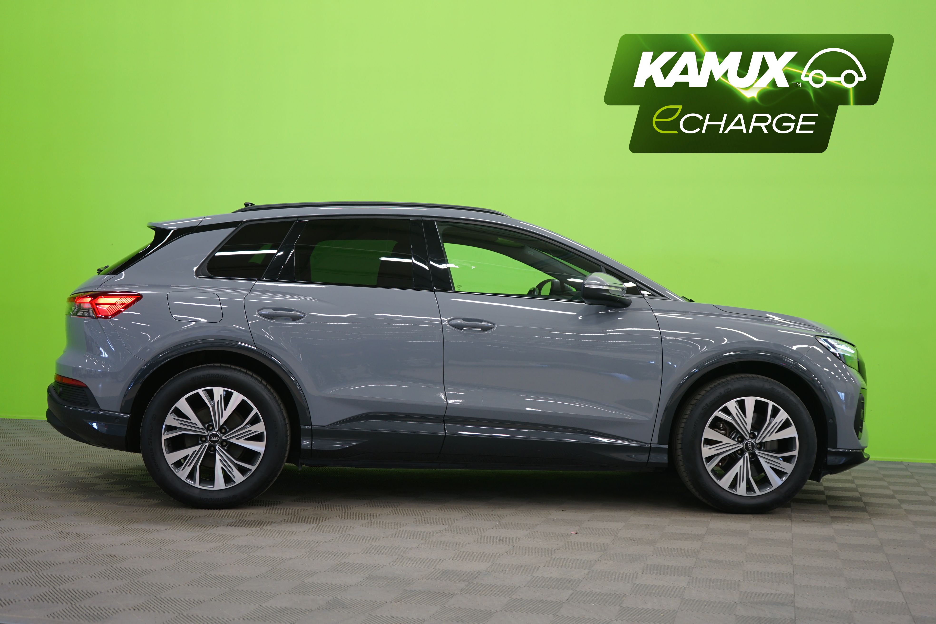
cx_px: 468
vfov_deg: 29.2
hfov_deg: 42.7
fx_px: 1196
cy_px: 312
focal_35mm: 46
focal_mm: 46
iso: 400
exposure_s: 1/8
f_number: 4.5
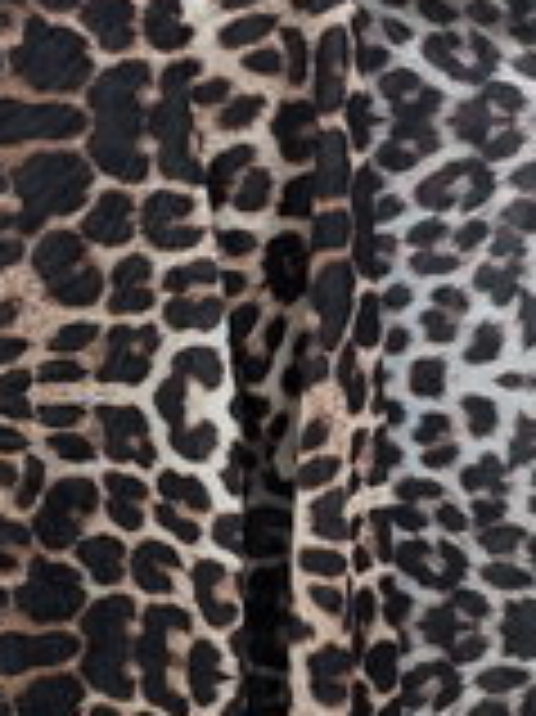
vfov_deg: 25.3
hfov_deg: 18.9
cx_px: 95
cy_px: 421
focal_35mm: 77
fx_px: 1592
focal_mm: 6.3
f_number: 1.7
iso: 250
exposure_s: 1/101
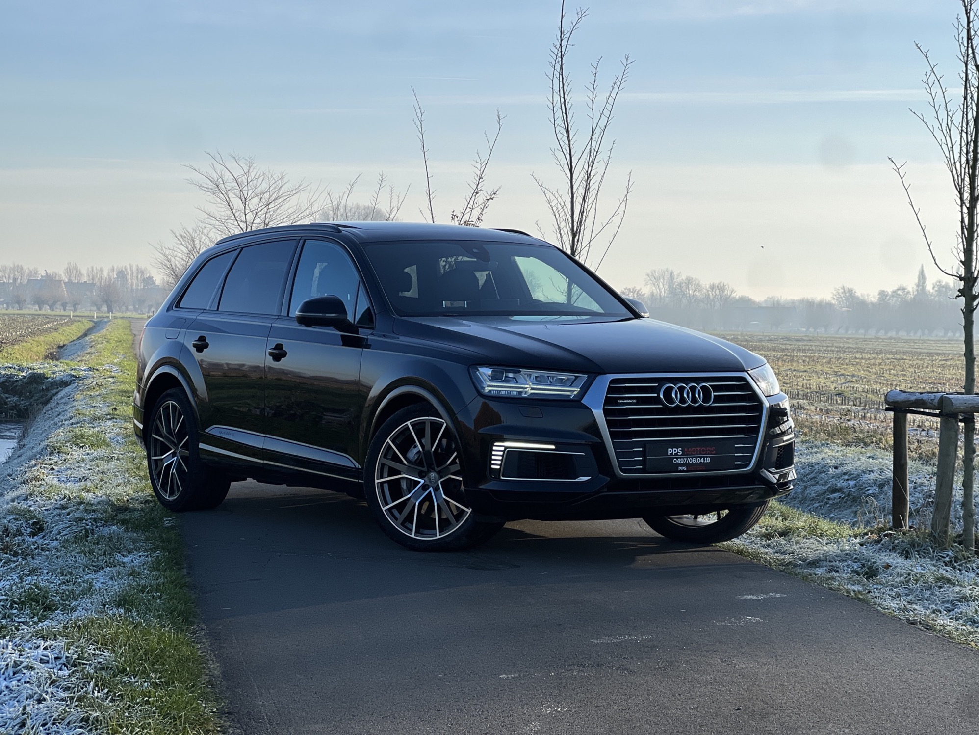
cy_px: 368
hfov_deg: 25.3
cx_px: 490
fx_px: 2178
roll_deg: -1.1
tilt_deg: -1.2
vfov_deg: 19.1
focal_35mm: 77
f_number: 2.8
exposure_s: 1/752
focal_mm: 9
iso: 32
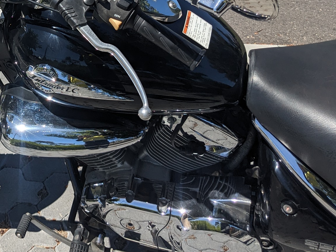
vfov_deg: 23.0
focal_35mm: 61
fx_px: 592
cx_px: -6
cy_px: -1
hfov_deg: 29.4
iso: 55
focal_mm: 4.38
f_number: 1.73
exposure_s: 1/3906
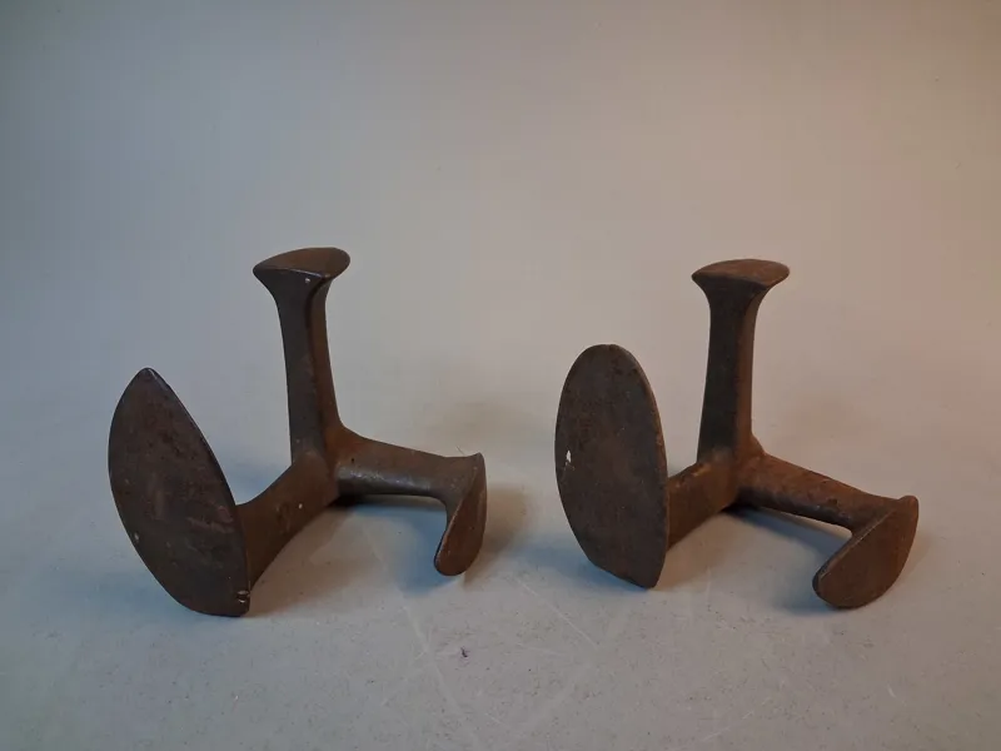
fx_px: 781
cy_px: 376
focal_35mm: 27
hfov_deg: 65.3
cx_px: 500
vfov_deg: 51.4
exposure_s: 1/50
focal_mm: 4
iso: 250
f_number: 1.8
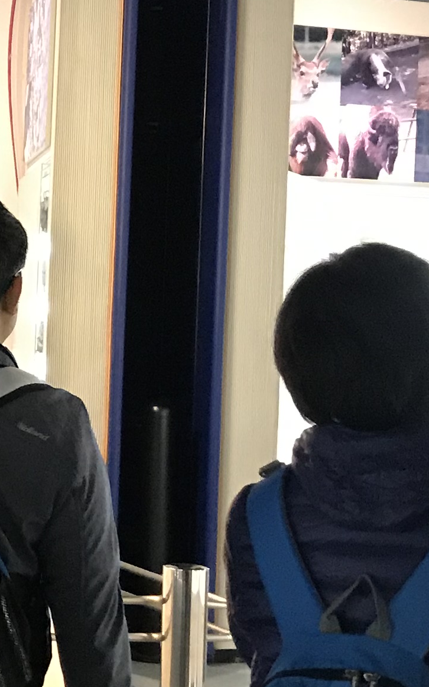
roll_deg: -2.2
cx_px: -414
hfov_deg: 11.5
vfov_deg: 20.2
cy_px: 320
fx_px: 1927
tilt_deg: -1.4
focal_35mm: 103
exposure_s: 1/14
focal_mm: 3.99
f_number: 1.8
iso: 100
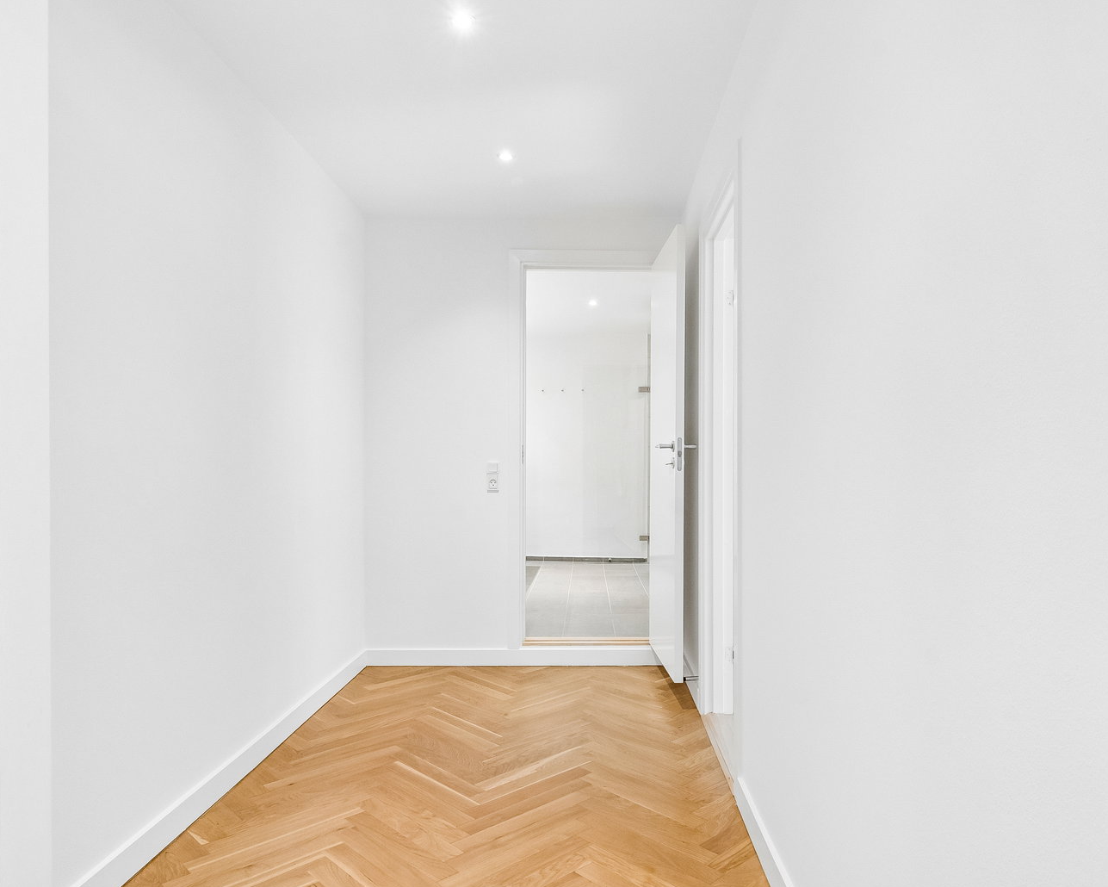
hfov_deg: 77.5
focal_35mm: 21
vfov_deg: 65.5
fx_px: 689
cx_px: 593
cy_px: 440
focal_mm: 12
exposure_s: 1/5
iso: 200
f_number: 10
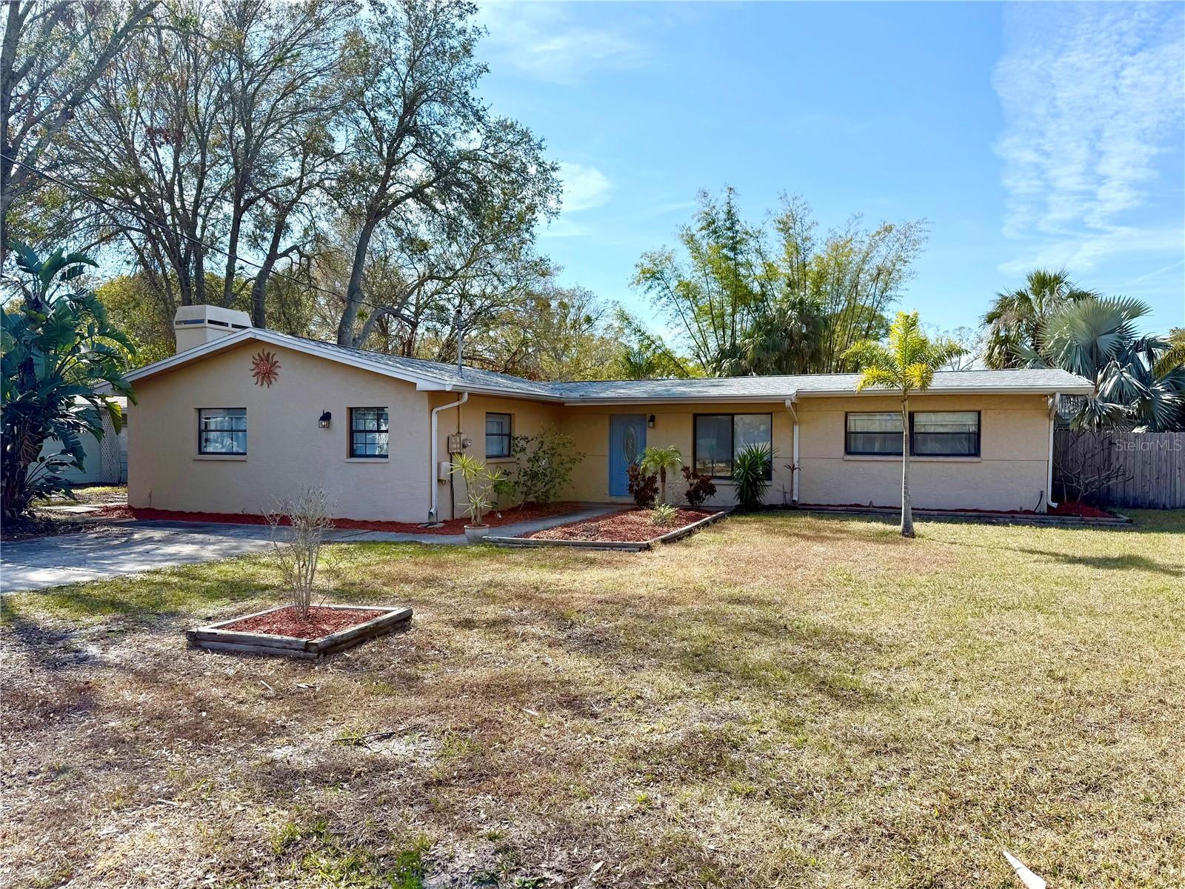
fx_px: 822
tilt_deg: -1.0
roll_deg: +0.0
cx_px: 592
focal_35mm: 24
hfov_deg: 71.6
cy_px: 444
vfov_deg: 56.8
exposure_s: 1/3953
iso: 80
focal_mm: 6.76
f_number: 1.78
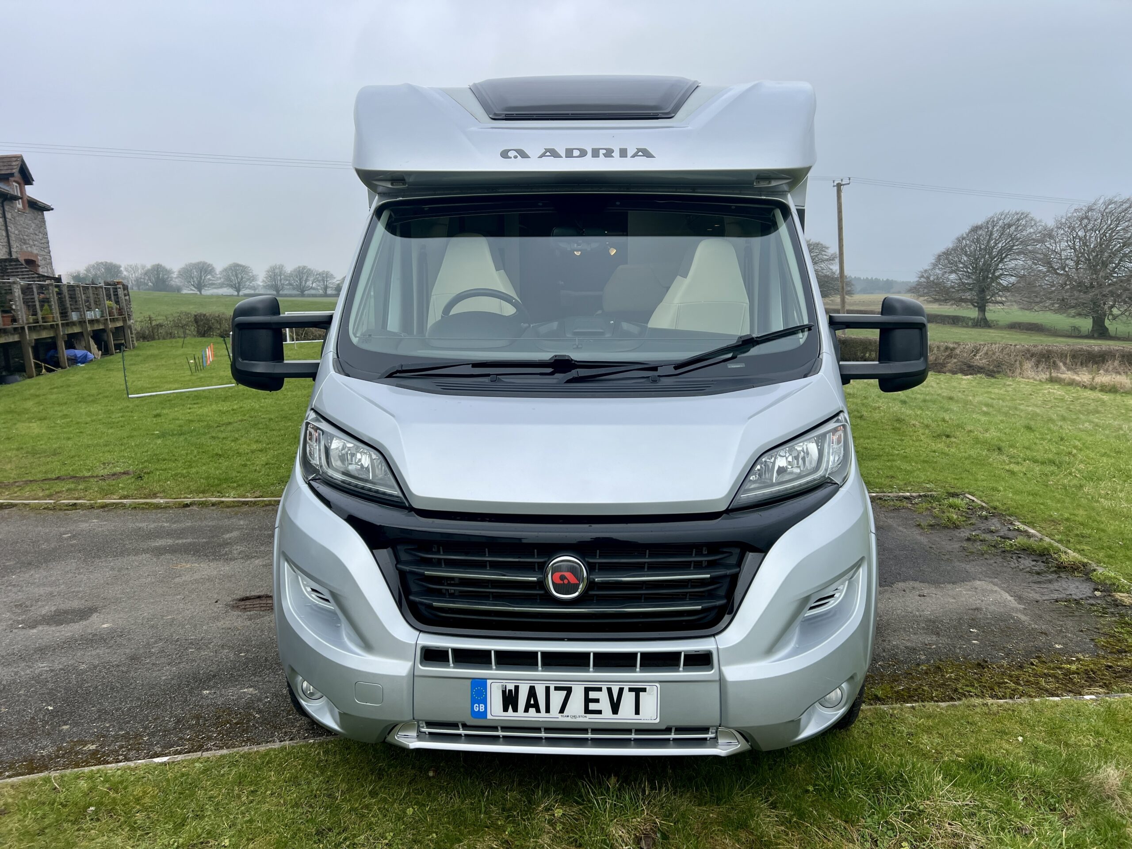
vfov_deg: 53.1
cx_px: 566
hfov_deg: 67.3
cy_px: 424
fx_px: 850
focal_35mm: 26
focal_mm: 5.7
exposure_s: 1/2083
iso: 50
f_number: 1.5
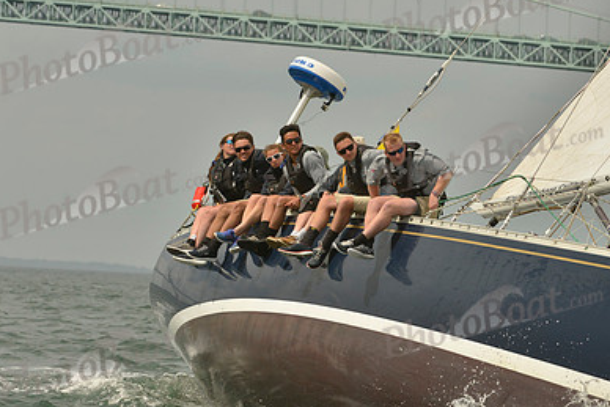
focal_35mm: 299
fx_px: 5068
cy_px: 258
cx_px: 302
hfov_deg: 6.9
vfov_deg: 4.6
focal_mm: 200
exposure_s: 1/1250
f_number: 9
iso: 280
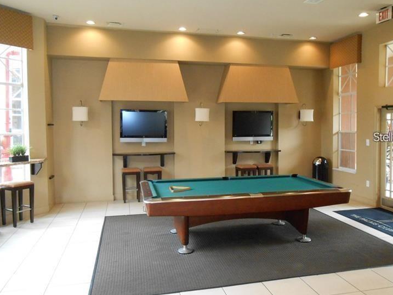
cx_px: 206
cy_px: 137
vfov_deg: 48.2
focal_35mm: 29
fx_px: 329
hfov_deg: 61.6
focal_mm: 4.6
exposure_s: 1/25
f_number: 3.5
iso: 500
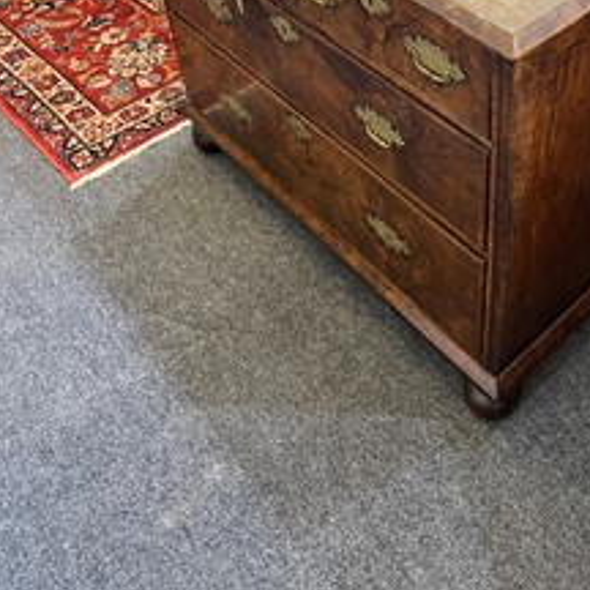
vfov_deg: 37.9
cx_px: 399
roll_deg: +1.8
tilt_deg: -36.3
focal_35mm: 41
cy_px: 46
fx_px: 791
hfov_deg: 40.4
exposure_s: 1/33
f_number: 1.6
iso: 400
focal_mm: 5.1
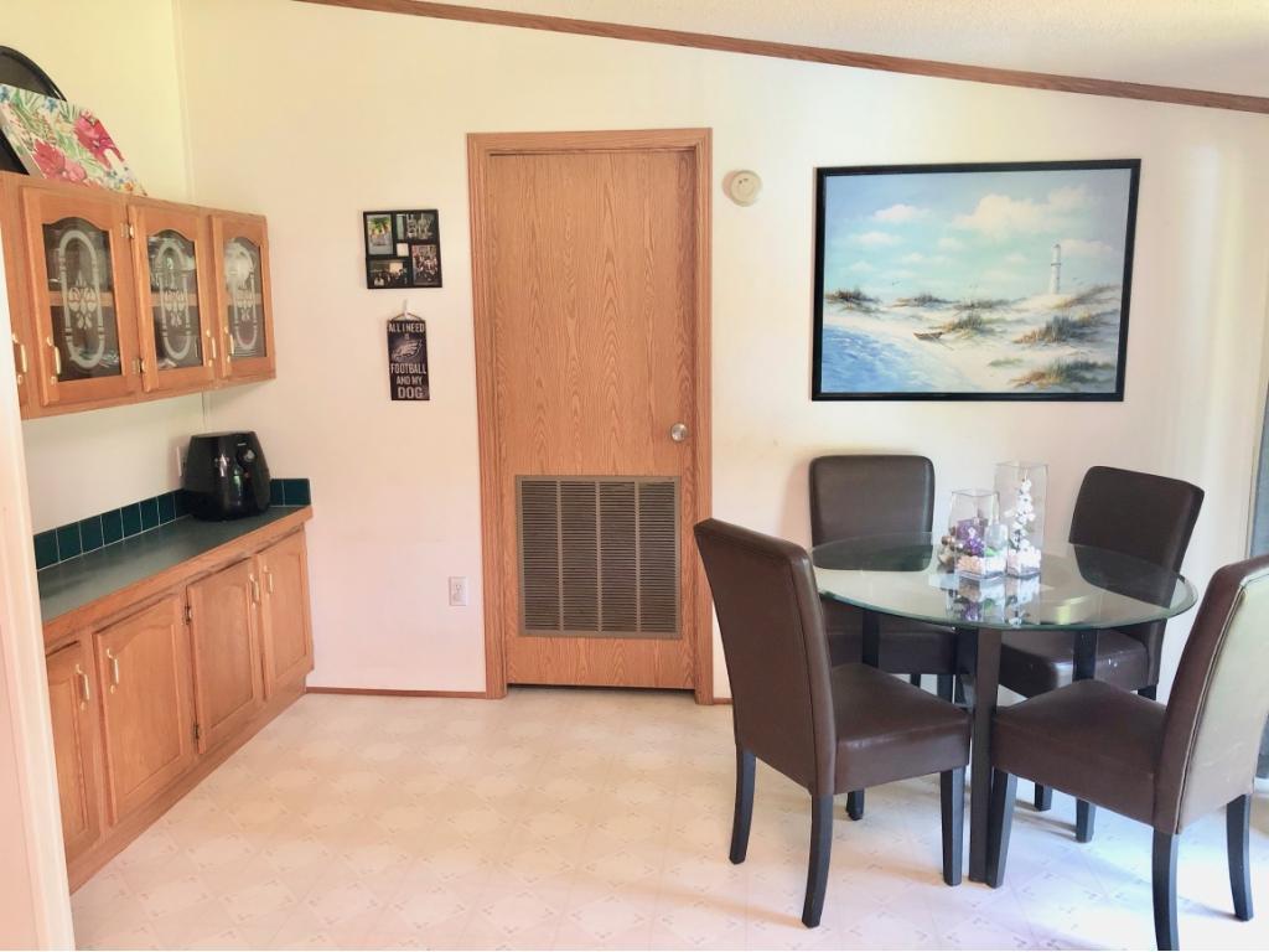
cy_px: 476
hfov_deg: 63.4
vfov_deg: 49.7
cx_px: 634
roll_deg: +0.9
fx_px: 1026
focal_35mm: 28
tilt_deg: -9.2
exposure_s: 1/15
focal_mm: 4
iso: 64
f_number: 1.8
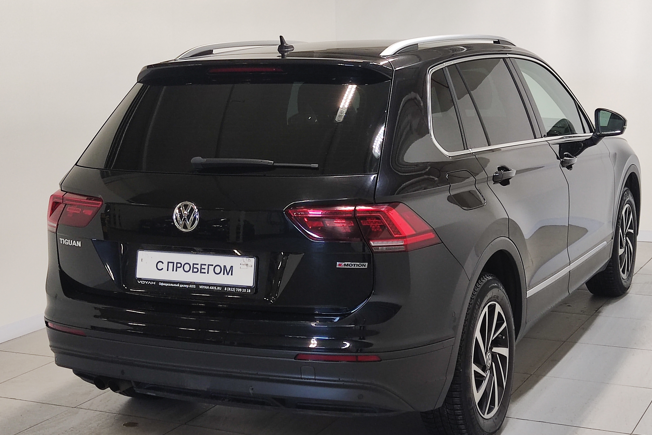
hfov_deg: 34.5
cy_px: 228
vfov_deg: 23.4
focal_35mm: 58
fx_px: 1050
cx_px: 355
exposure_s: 1/50
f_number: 1.79
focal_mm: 4.74
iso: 233
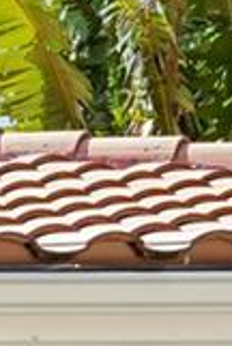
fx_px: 3147
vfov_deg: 6.2
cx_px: -1454
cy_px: 636
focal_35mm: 327
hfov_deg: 3.4
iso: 100
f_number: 9
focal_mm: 33
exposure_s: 1/40
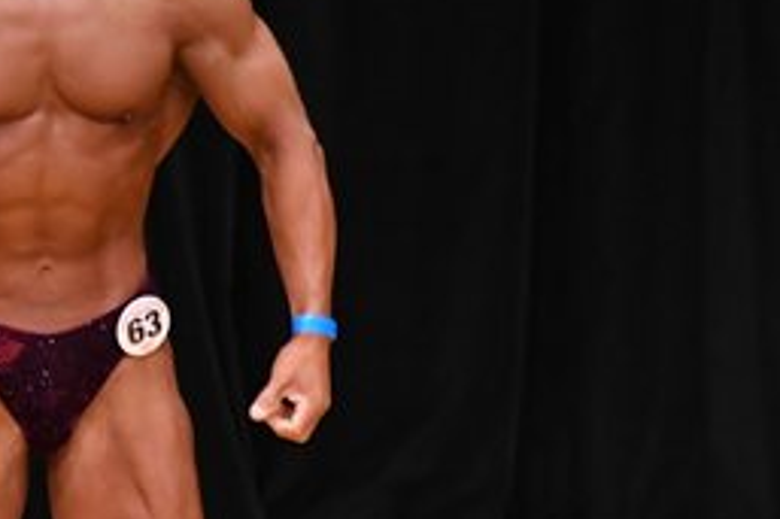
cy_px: 349
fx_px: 18599
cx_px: -53
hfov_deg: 2.4
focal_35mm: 859
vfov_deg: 1.6
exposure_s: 1/400
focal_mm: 190
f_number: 5.6
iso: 3200
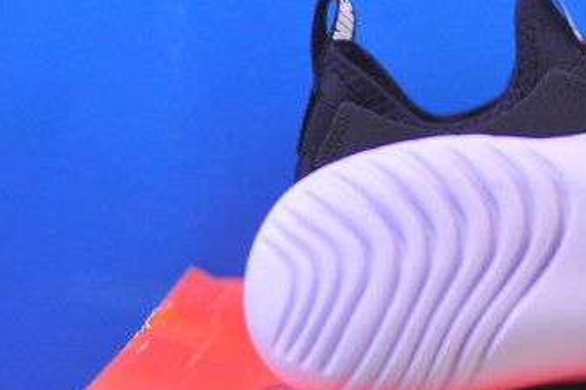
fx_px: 2943
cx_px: 664
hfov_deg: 11.2
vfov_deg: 7.5
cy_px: 31
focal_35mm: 181
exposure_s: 1/320
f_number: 2.2
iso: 250
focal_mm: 50
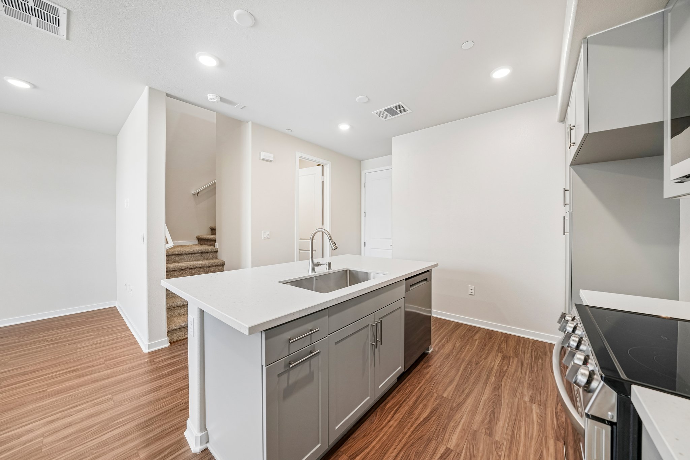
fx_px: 230
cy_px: 230
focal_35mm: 12
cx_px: 345
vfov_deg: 90.0
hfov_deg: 112.6
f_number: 7.1
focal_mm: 12
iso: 400
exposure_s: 1/15
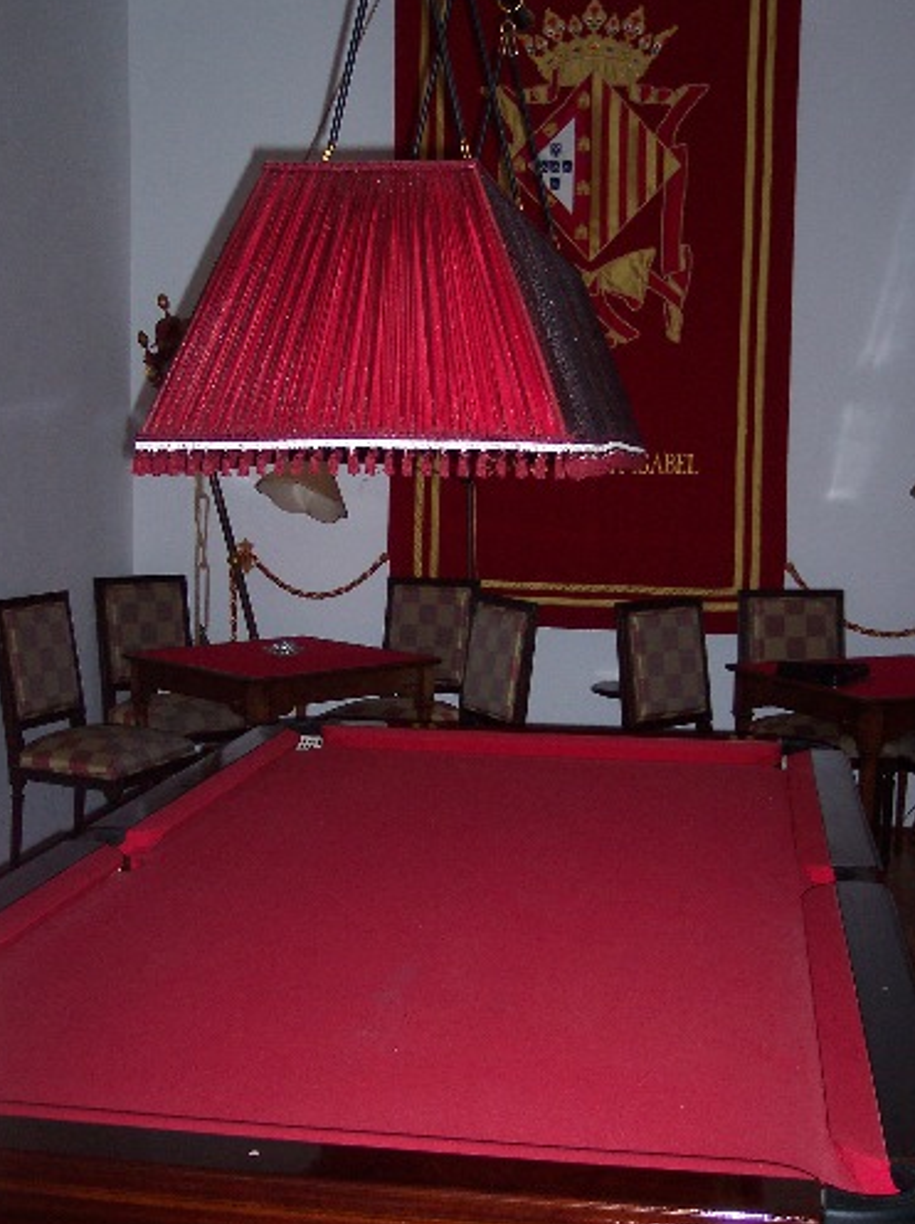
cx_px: 482
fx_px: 1624
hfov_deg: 31.5
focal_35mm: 46
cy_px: 642
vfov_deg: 41.3
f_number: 2.8
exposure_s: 1/30
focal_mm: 8
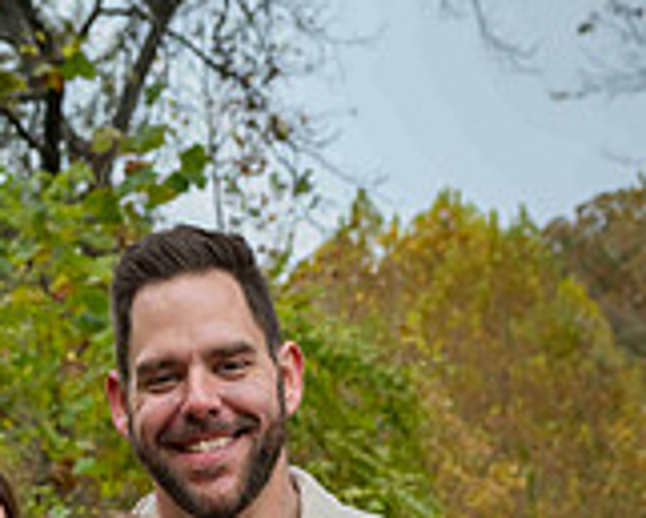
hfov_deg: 15.5
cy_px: 899
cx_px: 124
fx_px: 2353
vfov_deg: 11.7
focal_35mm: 123
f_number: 6.3
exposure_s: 1/500
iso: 400
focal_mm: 47
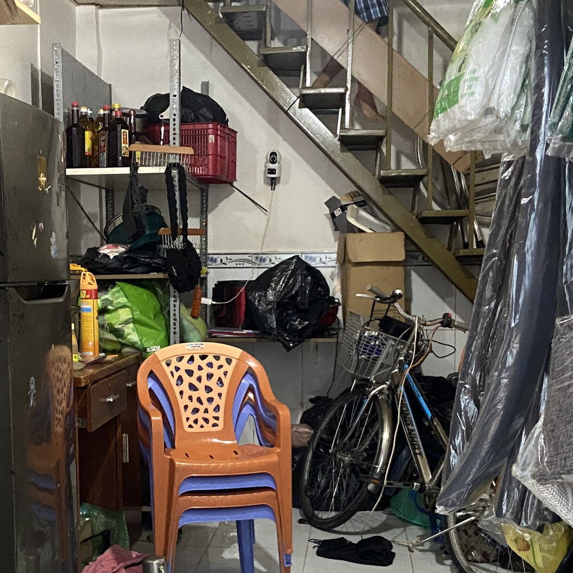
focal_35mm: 57
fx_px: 1067
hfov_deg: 29.8
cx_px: 192
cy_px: 356
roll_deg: +1.5
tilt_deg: -3.8
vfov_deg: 29.9
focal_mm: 4.25
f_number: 1.8
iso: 500
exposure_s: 1/55
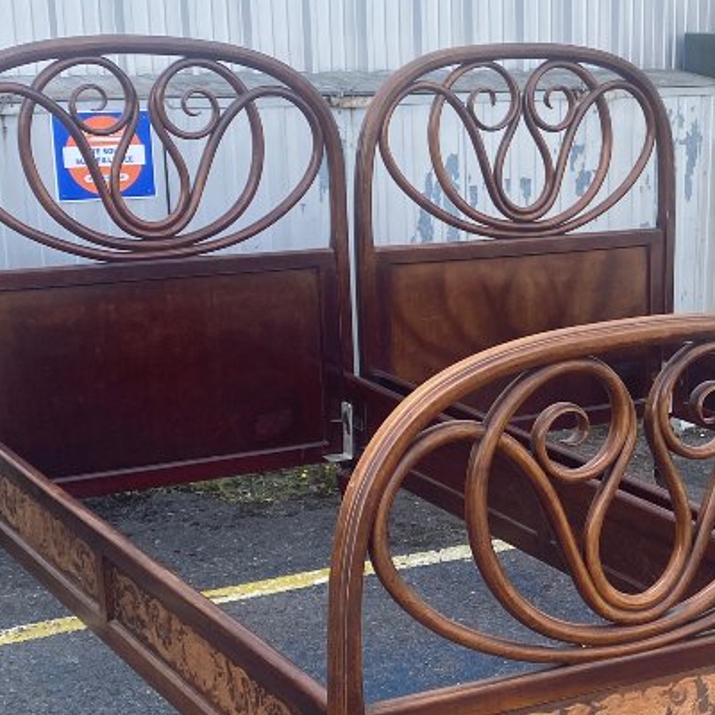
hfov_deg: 24.4
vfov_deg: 24.6
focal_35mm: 69
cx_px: 611
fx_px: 1612
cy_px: 565
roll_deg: -1.7
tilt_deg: -18.4
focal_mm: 4.25
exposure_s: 1/471
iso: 32
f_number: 1.8
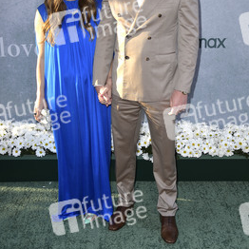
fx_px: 423
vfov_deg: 32.3
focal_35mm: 52
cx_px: 126
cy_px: 70
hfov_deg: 32.8
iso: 250
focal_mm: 40
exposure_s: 1/250
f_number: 6.3
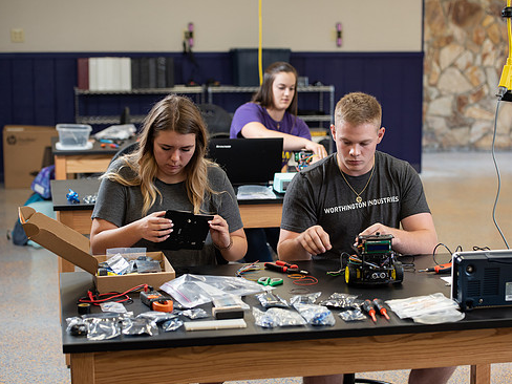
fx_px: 1183
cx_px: 302
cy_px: 202
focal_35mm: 80
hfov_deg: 24.4
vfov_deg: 18.4
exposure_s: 1/200
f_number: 4
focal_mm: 70
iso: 1000
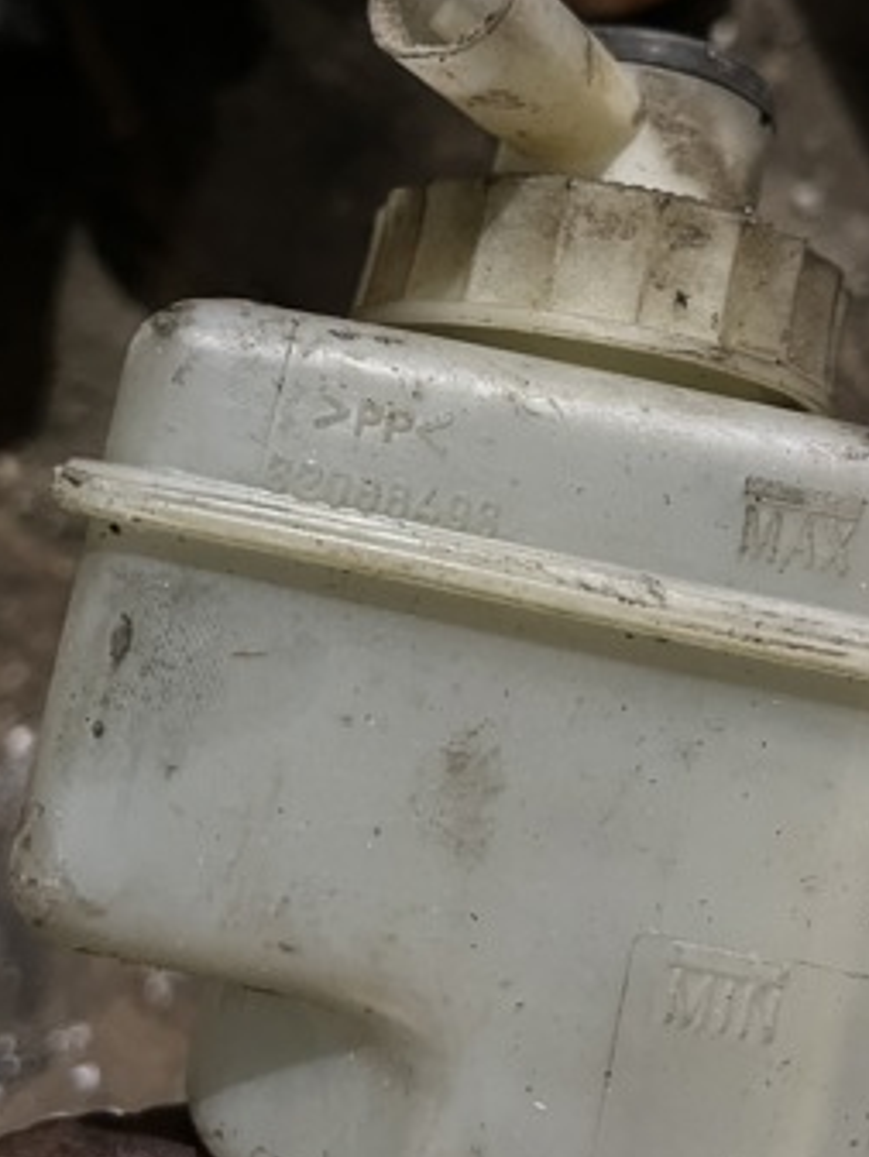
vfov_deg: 49.8
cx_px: 429
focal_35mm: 37
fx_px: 1238
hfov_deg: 38.7
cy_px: 463
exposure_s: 1/25
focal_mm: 5.1
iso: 640
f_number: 1.6
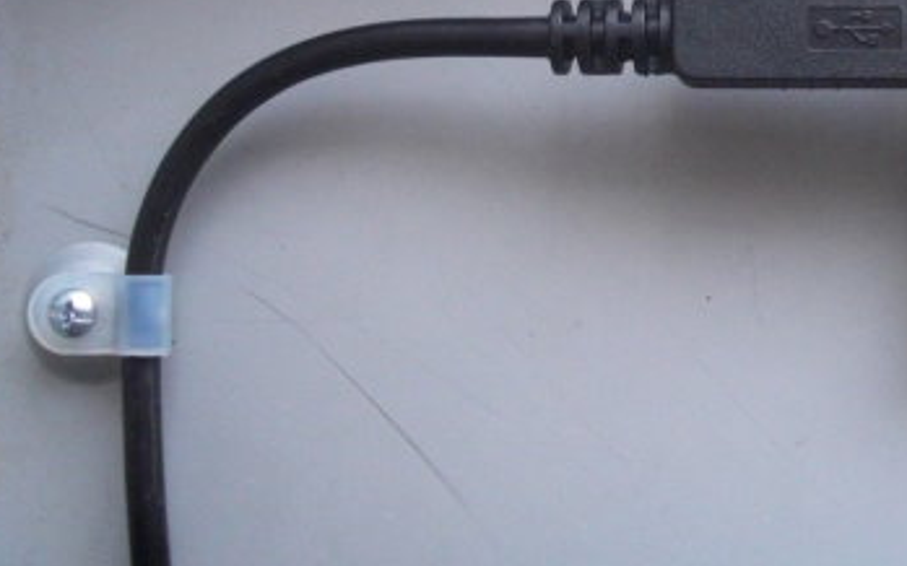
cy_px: 88
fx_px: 1730
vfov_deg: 18.4
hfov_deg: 29.0
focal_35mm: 70
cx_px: 671
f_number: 2.8
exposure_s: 1/60
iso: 400
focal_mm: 6.3
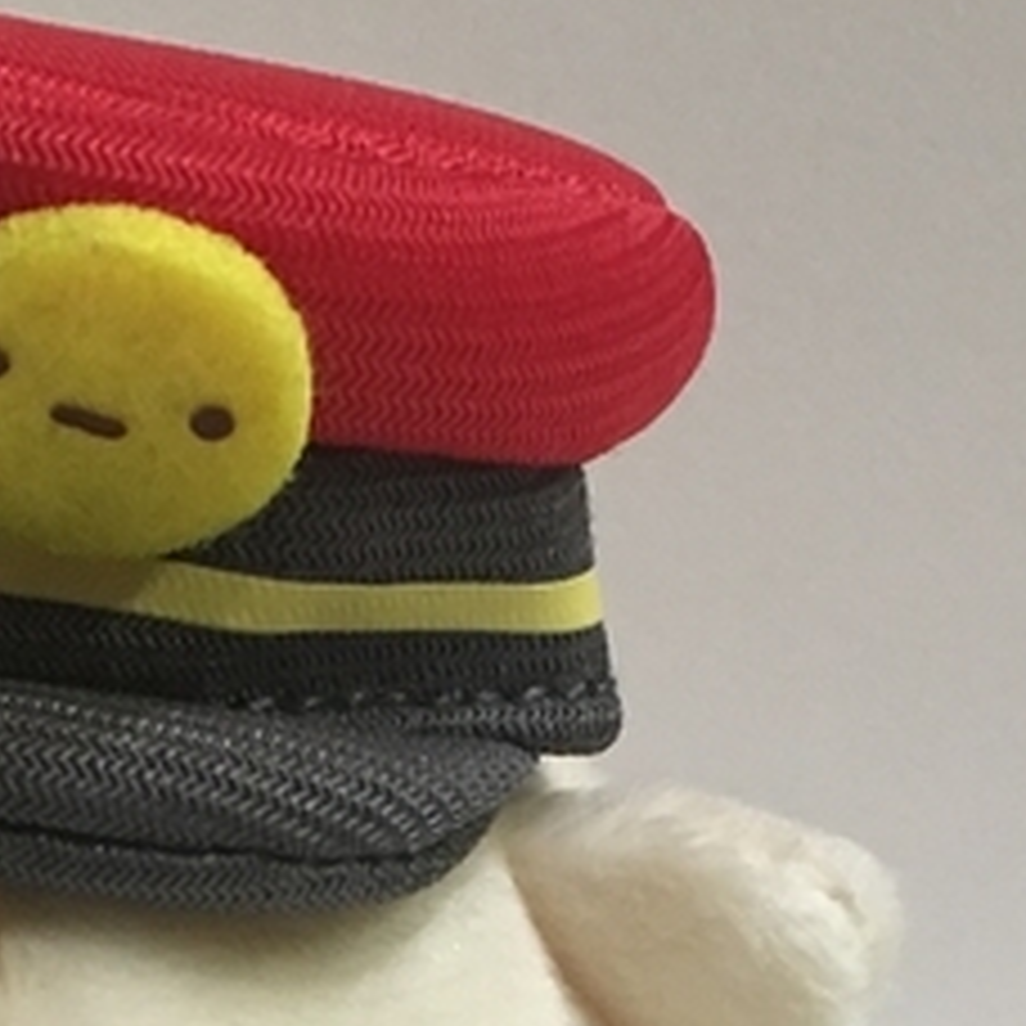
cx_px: 436
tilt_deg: -14.8
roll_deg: -3.2
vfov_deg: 12.5
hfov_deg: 12.9
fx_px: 4527
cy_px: 1332
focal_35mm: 135
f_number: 2.2
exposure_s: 1/15
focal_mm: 4.15
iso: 64
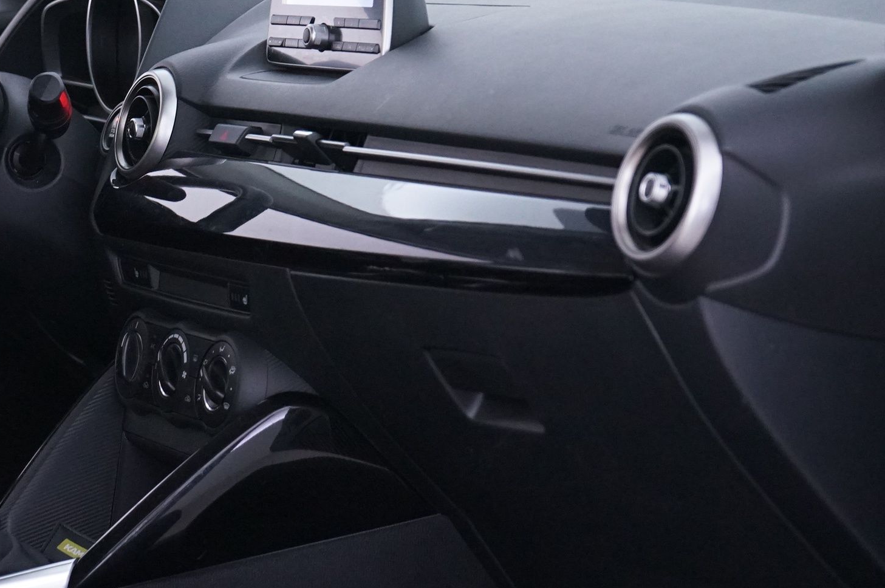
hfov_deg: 17.7
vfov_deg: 11.9
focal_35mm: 115
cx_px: 167
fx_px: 2824
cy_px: 250
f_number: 6.3
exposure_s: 1/15
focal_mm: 67
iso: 4000
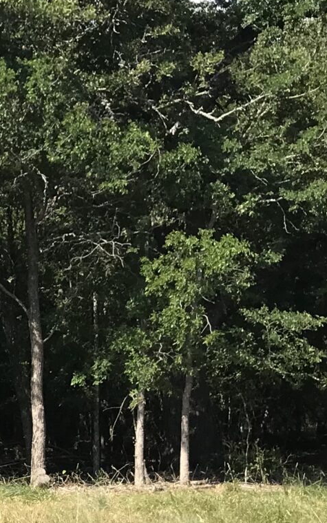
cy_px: 498
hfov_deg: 11.2
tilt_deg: -3.6
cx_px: -430
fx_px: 1426
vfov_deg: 20.3
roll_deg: -0.1
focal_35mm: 100
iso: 20
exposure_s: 1/1277
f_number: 1.8
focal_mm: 3.99
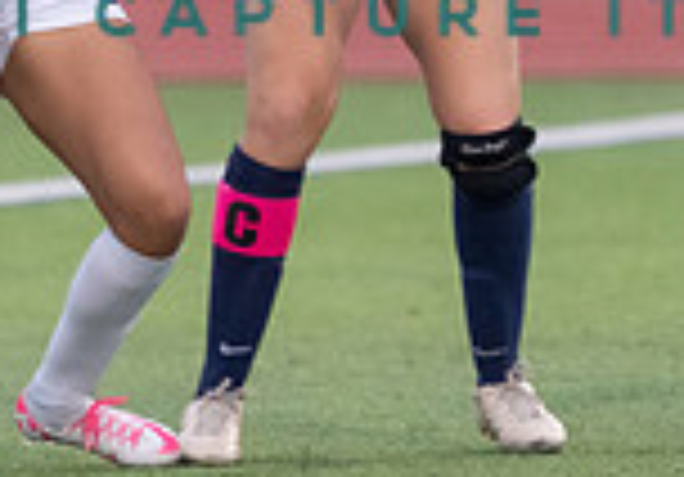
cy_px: -320
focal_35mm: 1188
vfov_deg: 1.2
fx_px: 22895
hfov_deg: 1.7
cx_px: -260
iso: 2000
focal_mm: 239
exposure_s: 1/1000
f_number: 4
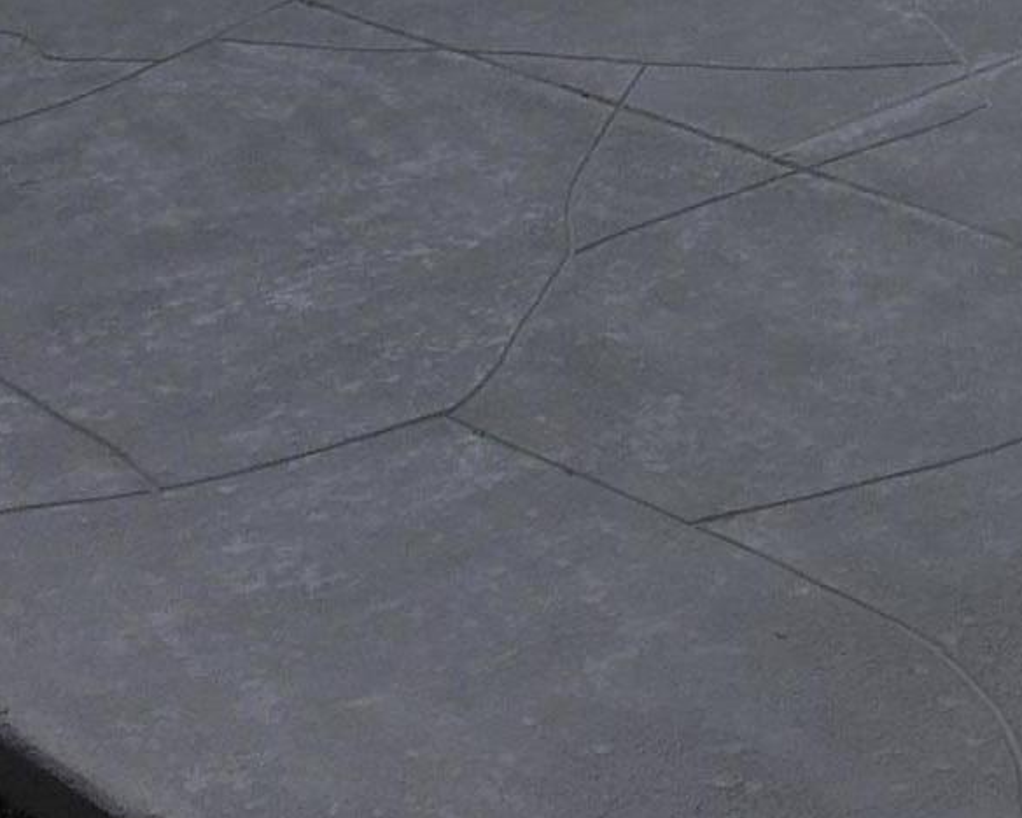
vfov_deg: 14.6
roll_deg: +0.2
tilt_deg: -7.8
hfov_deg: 19.1
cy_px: -466
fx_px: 2933
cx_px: 1059
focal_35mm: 97
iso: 25
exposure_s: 1/2137
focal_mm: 4.15
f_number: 2.2
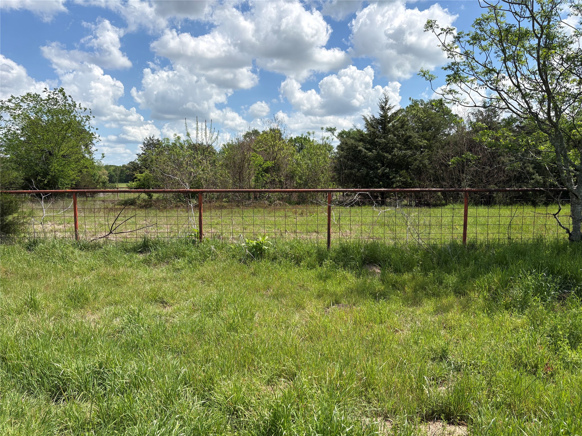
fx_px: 437
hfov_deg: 67.3
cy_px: 218
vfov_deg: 53.1
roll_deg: +0.1
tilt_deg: -4.9
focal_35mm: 26
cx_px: 291
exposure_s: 1/3623
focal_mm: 5.96
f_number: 1.6
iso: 50
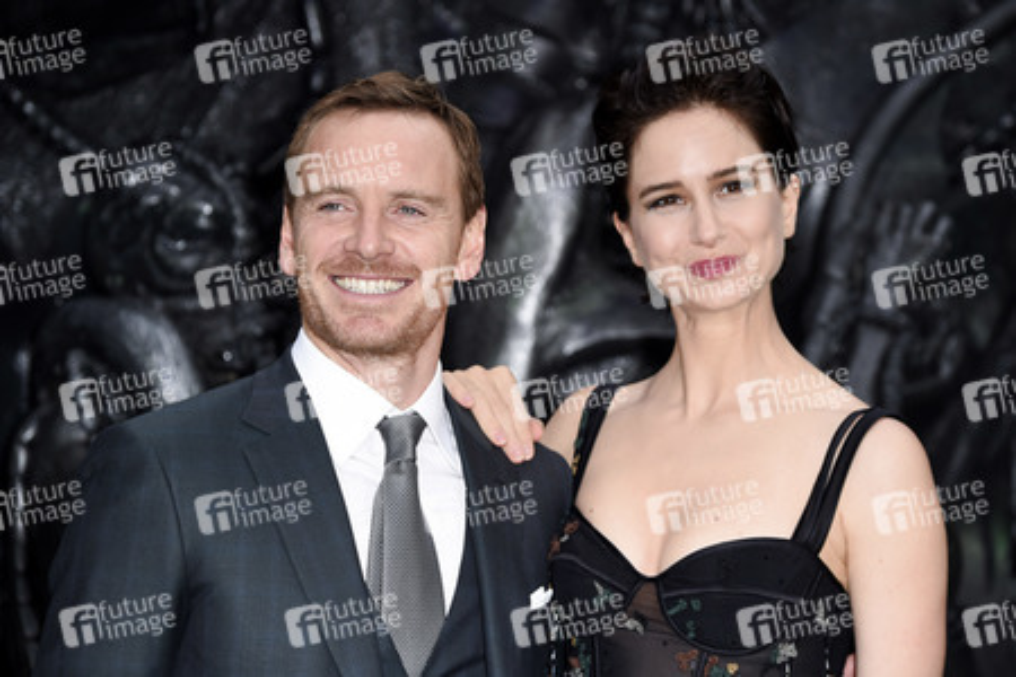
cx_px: 508
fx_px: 5926
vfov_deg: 6.5
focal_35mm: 210
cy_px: 338
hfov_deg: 9.8
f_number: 5.6
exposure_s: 1/250
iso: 640
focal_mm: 210
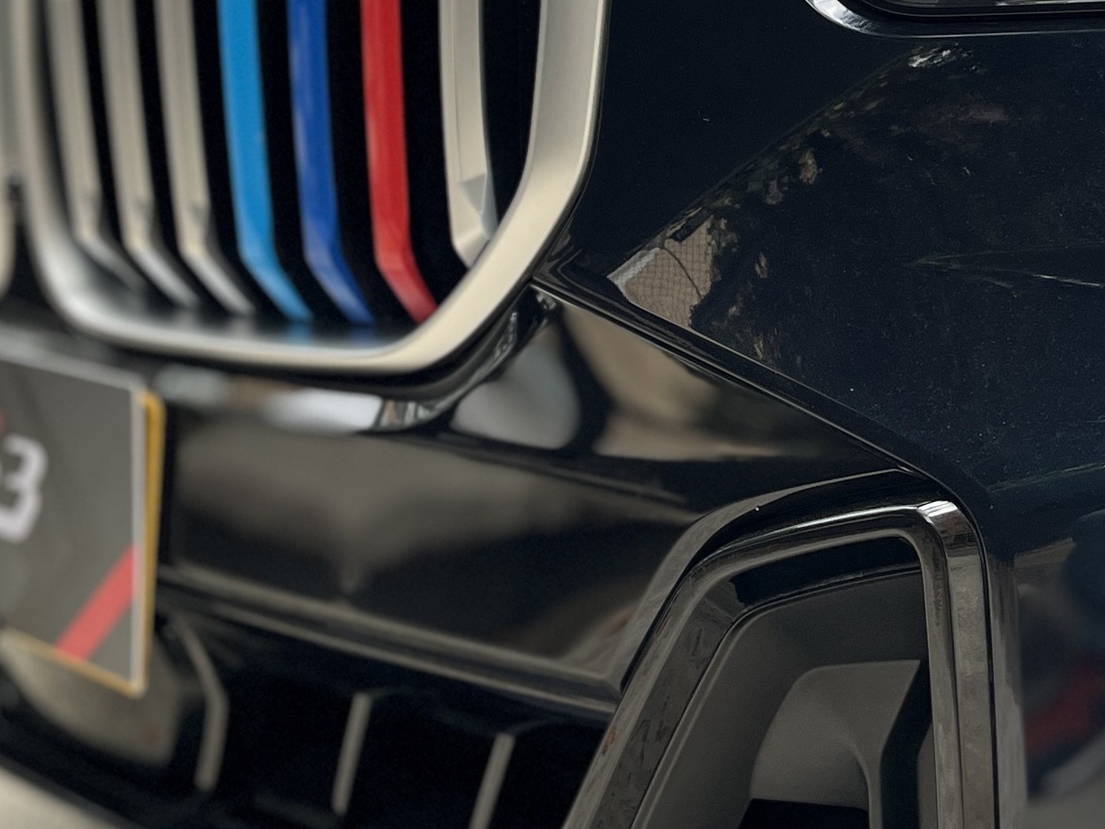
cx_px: 796
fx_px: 2394
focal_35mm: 75
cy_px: 130
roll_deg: +0.6
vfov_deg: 19.4
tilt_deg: -3.7
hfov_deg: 25.7
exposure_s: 1/913
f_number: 1.6
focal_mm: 5.1
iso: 50
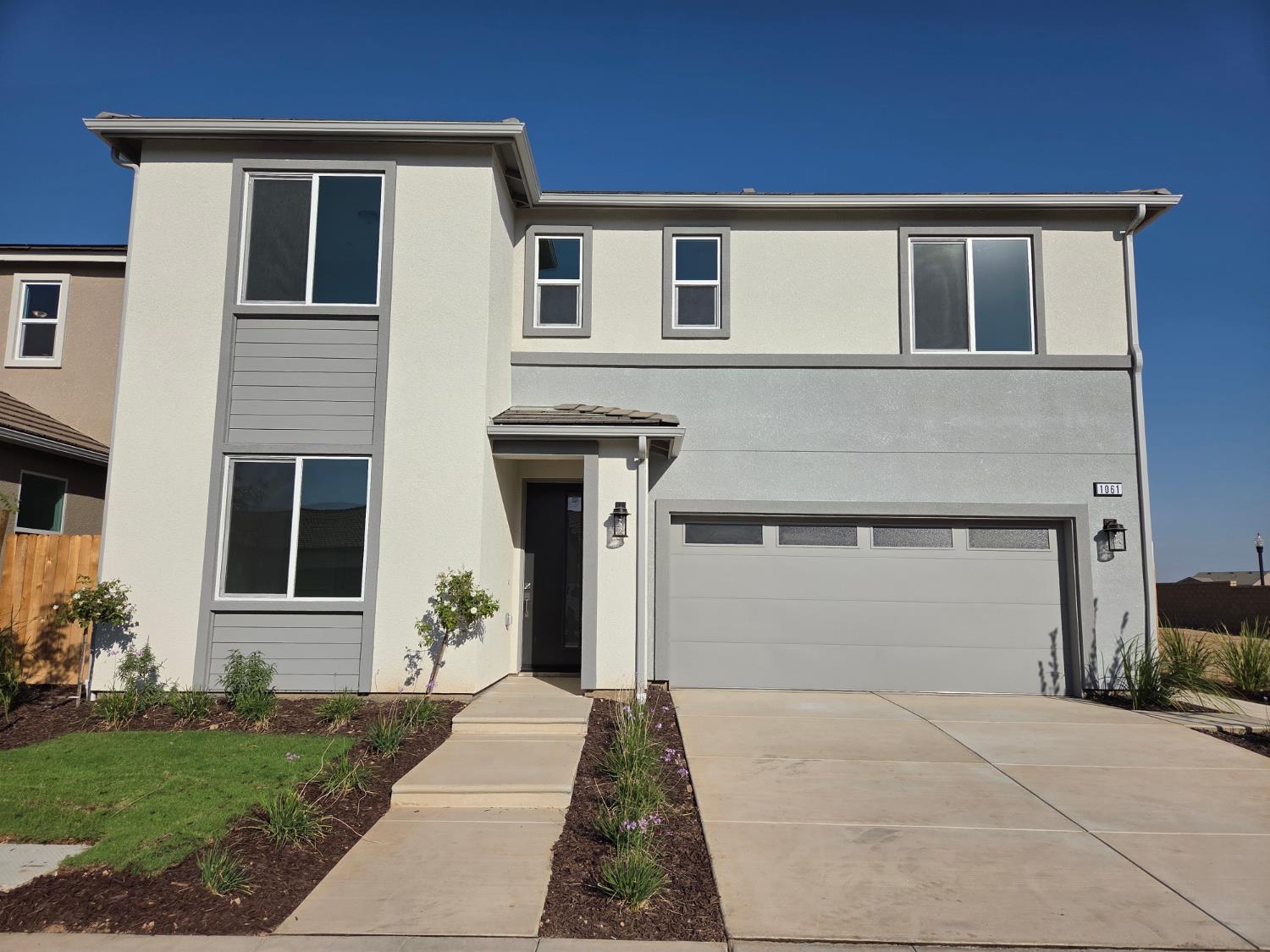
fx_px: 844
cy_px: 476
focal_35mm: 23
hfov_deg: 73.9
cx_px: 635
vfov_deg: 58.9
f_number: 1.8
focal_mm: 5.4
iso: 50
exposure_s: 1/7891
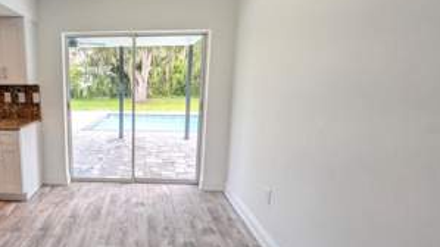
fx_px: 245
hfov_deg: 78.1
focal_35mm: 21
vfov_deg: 53.5
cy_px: 129
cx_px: 115
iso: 48
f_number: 1.7
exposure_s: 1/192
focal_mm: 2.02
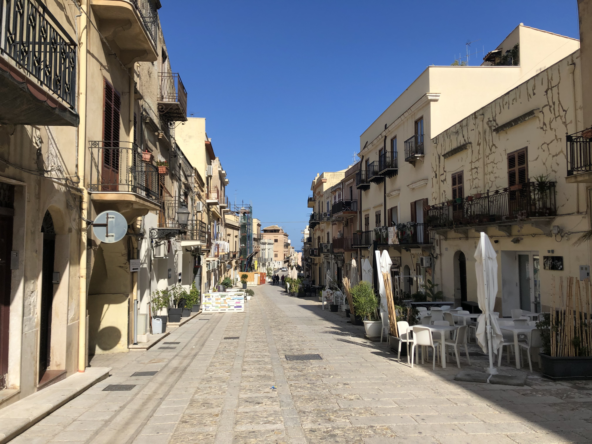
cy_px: 222
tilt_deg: +3.4
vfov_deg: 49.7
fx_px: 479
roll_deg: +1.2
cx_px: 296
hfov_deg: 63.4
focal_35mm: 28
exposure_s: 1/2825
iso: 20
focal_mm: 4
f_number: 1.8
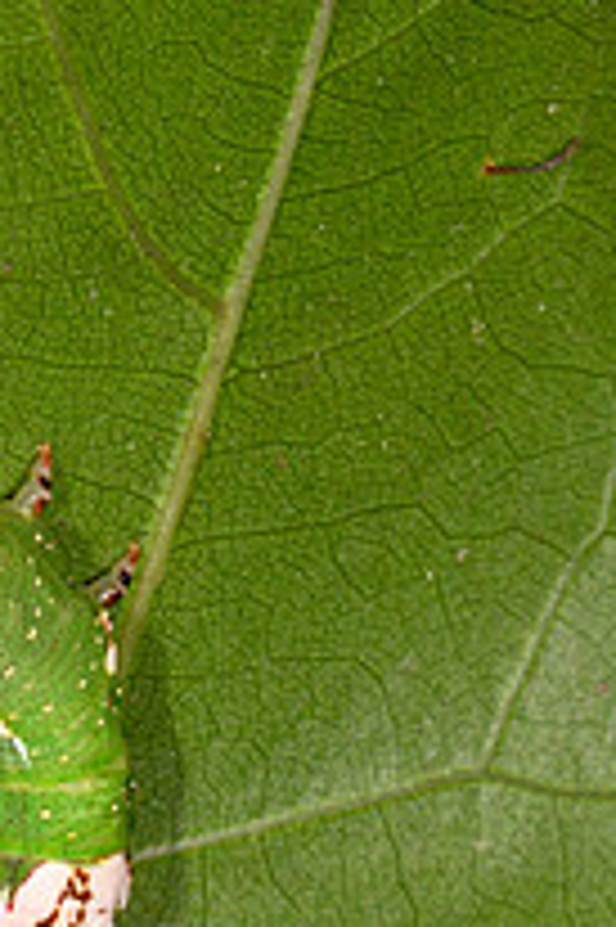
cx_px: 123
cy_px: 797
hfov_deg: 2.5
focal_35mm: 552
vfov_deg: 3.7
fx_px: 14191
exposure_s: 1/250
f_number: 20
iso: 64
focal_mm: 105
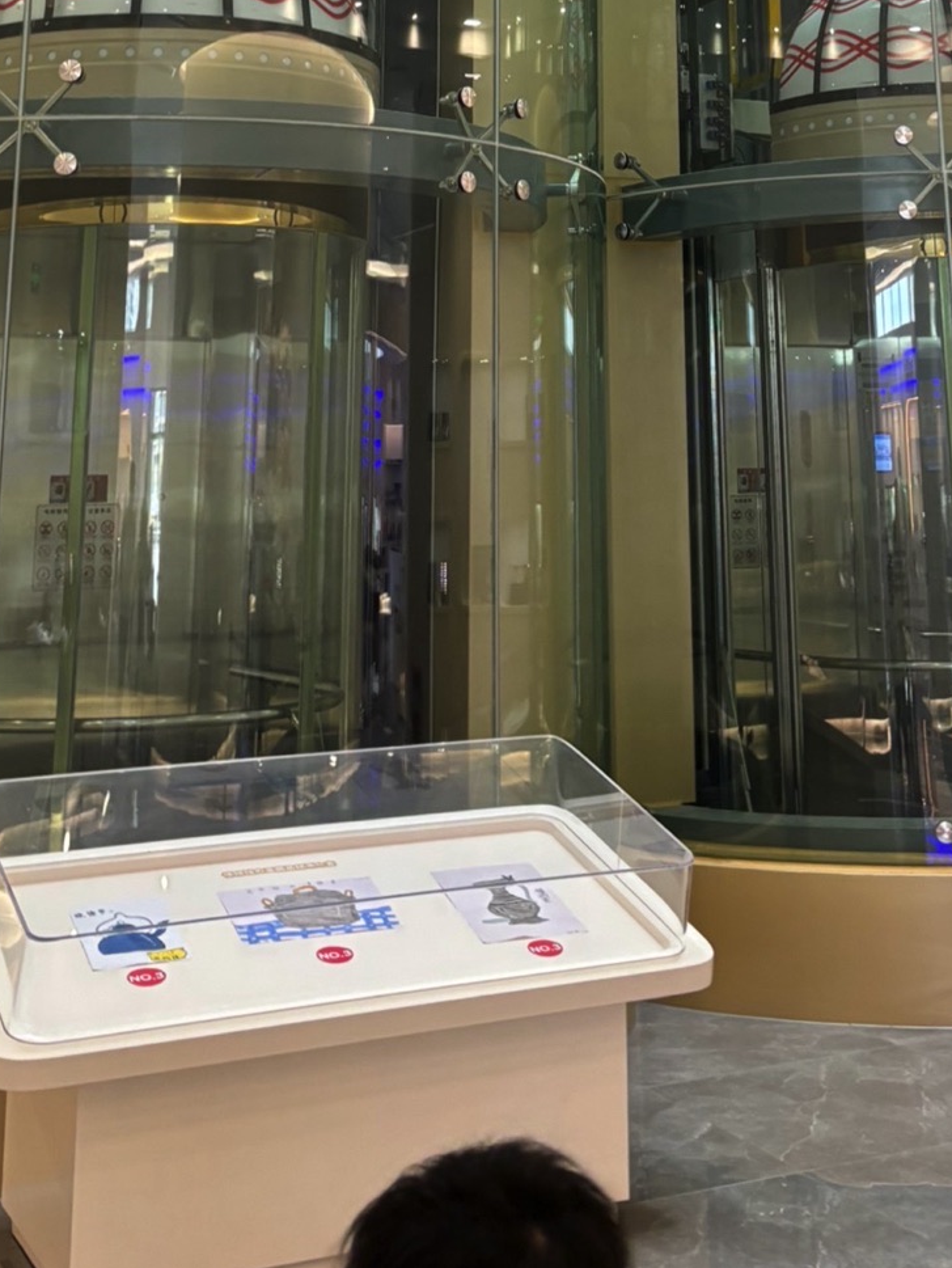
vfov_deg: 31.6
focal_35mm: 55
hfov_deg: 26.4
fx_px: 2015
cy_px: -67
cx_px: 634
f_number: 1.6
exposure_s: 1/50
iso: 125
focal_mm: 5.96
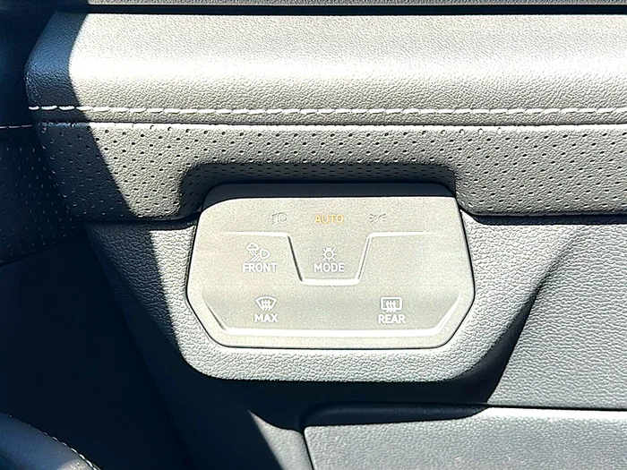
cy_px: 235
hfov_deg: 44.8
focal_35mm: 42
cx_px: 314
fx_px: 761
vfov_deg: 34.3
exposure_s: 1/206
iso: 64
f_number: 1.78
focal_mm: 6.86
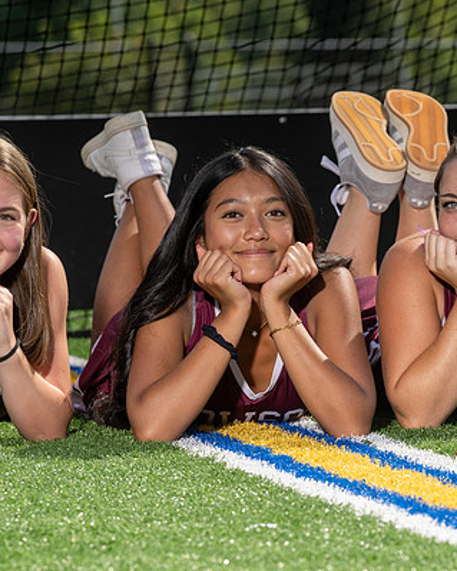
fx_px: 3958
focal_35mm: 234
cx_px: 334
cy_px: 356
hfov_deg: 6.6
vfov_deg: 8.3
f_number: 5.6
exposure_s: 1/250
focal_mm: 120
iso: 50
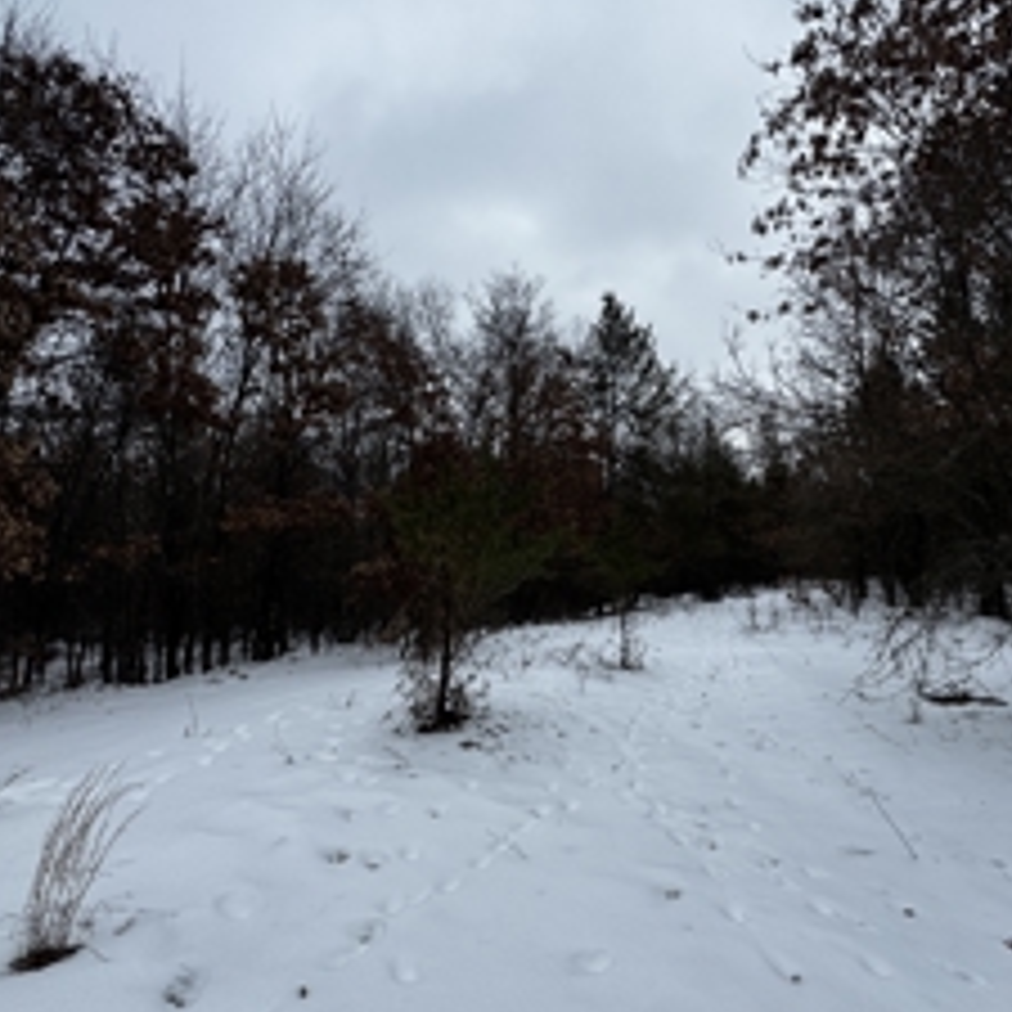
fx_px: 728
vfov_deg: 69.6
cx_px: 616
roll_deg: +0.7
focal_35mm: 22
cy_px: 490
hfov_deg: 68.8
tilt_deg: +5.5
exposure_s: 1/1477
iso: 50
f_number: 2.2
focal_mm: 2.22
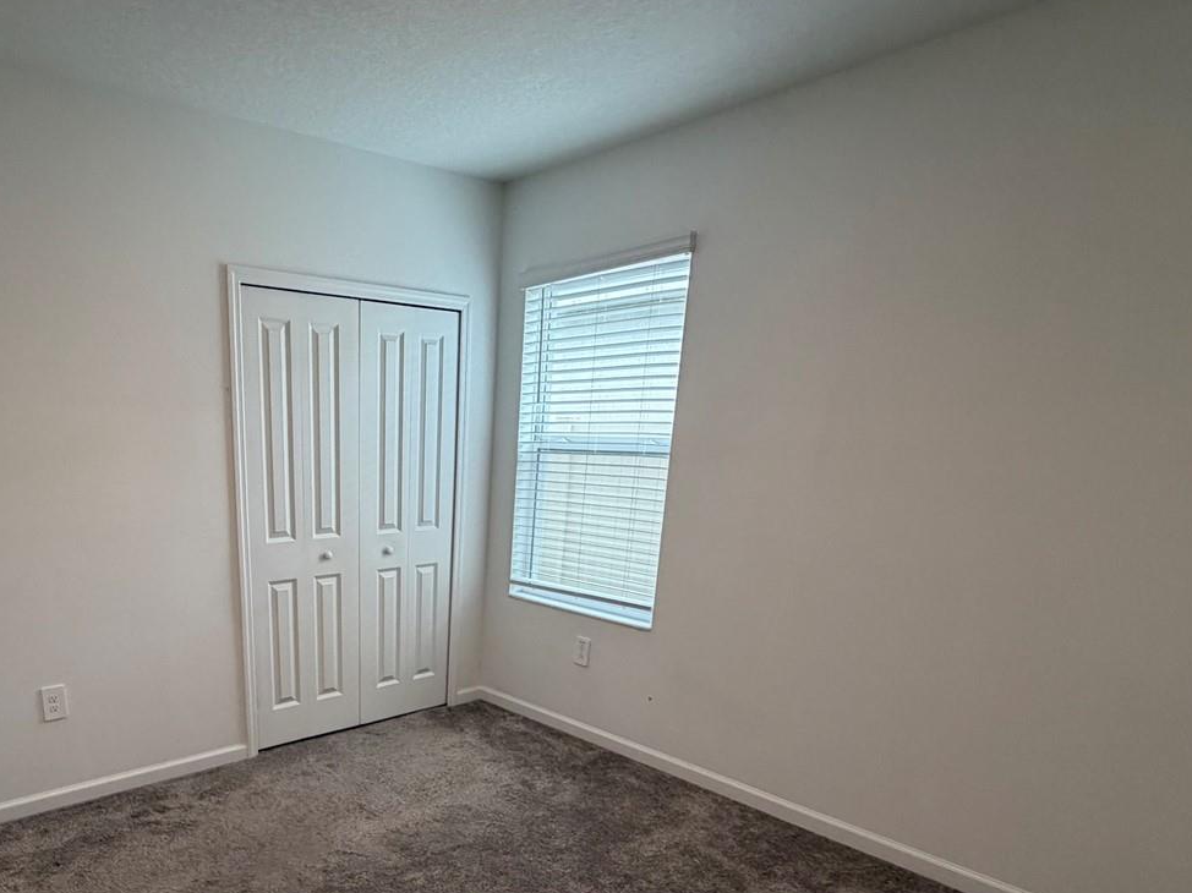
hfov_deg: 71.5
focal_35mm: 23
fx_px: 792
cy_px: 665
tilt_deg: -17.2
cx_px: 386
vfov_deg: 56.1
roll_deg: +1.3
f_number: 2.2
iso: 250
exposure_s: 1/120
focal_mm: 2.22
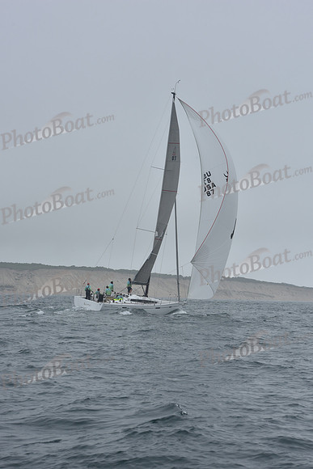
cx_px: 156
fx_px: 1121
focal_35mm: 86
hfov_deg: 15.9
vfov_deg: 23.6
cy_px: 234
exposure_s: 1/800
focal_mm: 86
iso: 250
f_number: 9
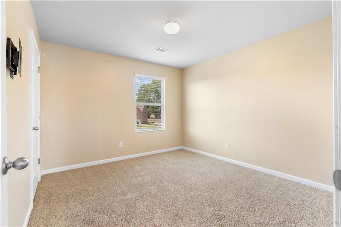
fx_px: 151
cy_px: 114
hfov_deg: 96.8
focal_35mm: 16
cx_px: 170
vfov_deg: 73.7
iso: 100
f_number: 8
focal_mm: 16
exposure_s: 1.3
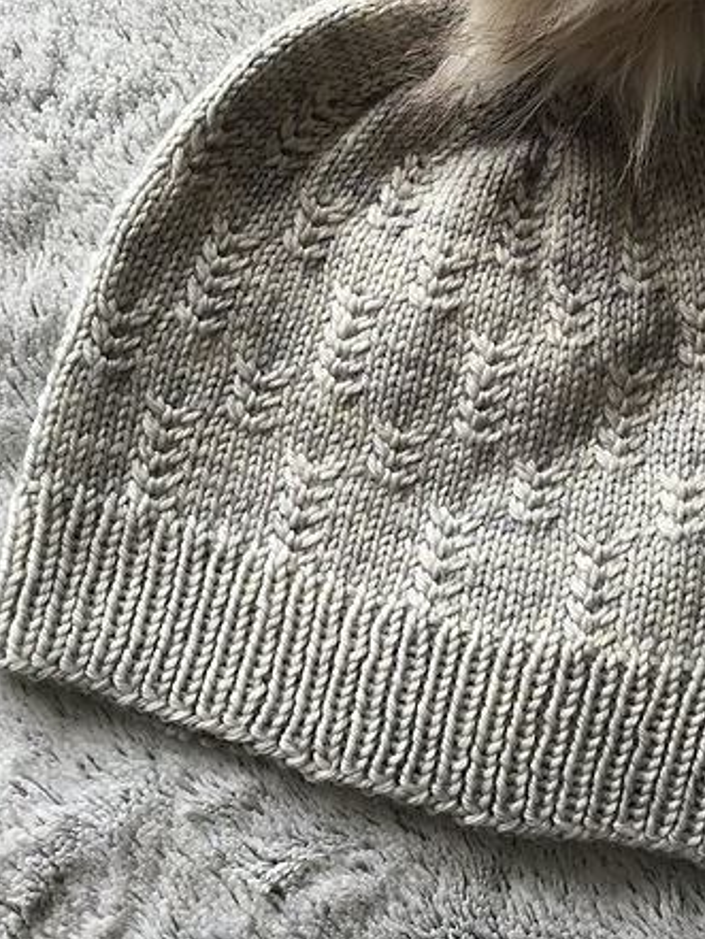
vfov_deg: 41.5
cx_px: 471
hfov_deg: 31.9
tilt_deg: -79.9
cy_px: 304
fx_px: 1221
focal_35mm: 45
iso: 40
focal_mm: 3.3
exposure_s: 1/100
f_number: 2.4
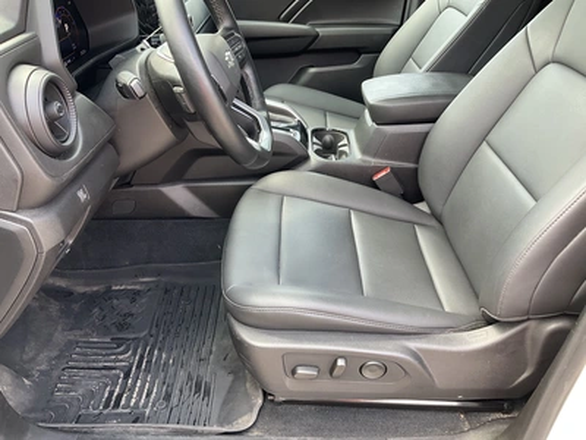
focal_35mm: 29
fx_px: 491
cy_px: 220
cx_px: 293
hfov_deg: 61.7
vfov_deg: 48.2
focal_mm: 3
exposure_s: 1/122
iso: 50
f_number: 1.8
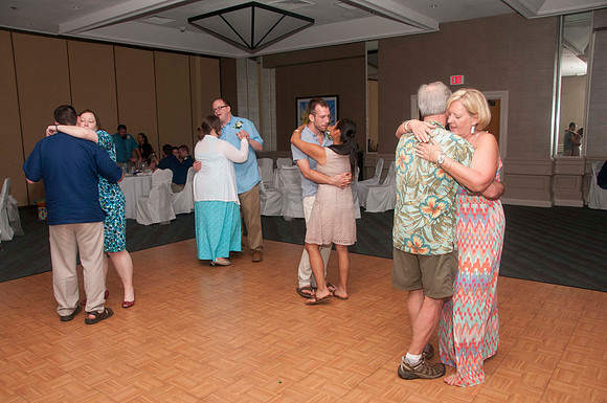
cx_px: 304
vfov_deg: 47.8
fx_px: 455
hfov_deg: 67.5
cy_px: 202
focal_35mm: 27
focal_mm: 18
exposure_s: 1/60
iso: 400
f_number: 5.6
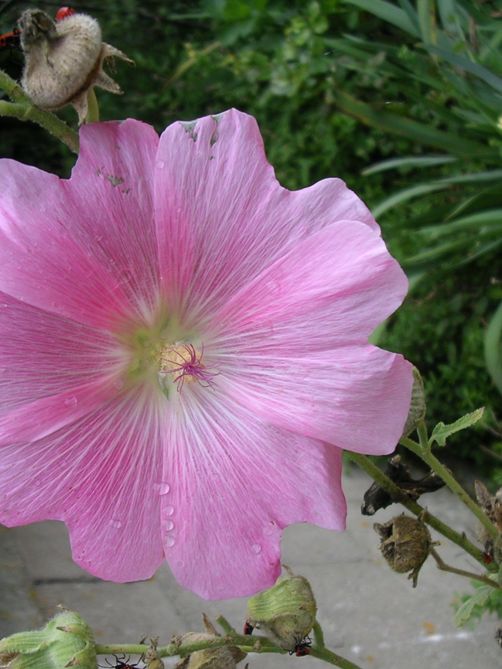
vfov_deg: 42.0
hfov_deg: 32.2
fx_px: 870
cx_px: 226
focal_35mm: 45
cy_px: 371
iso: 50
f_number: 2.8
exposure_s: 1/336
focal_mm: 5.8
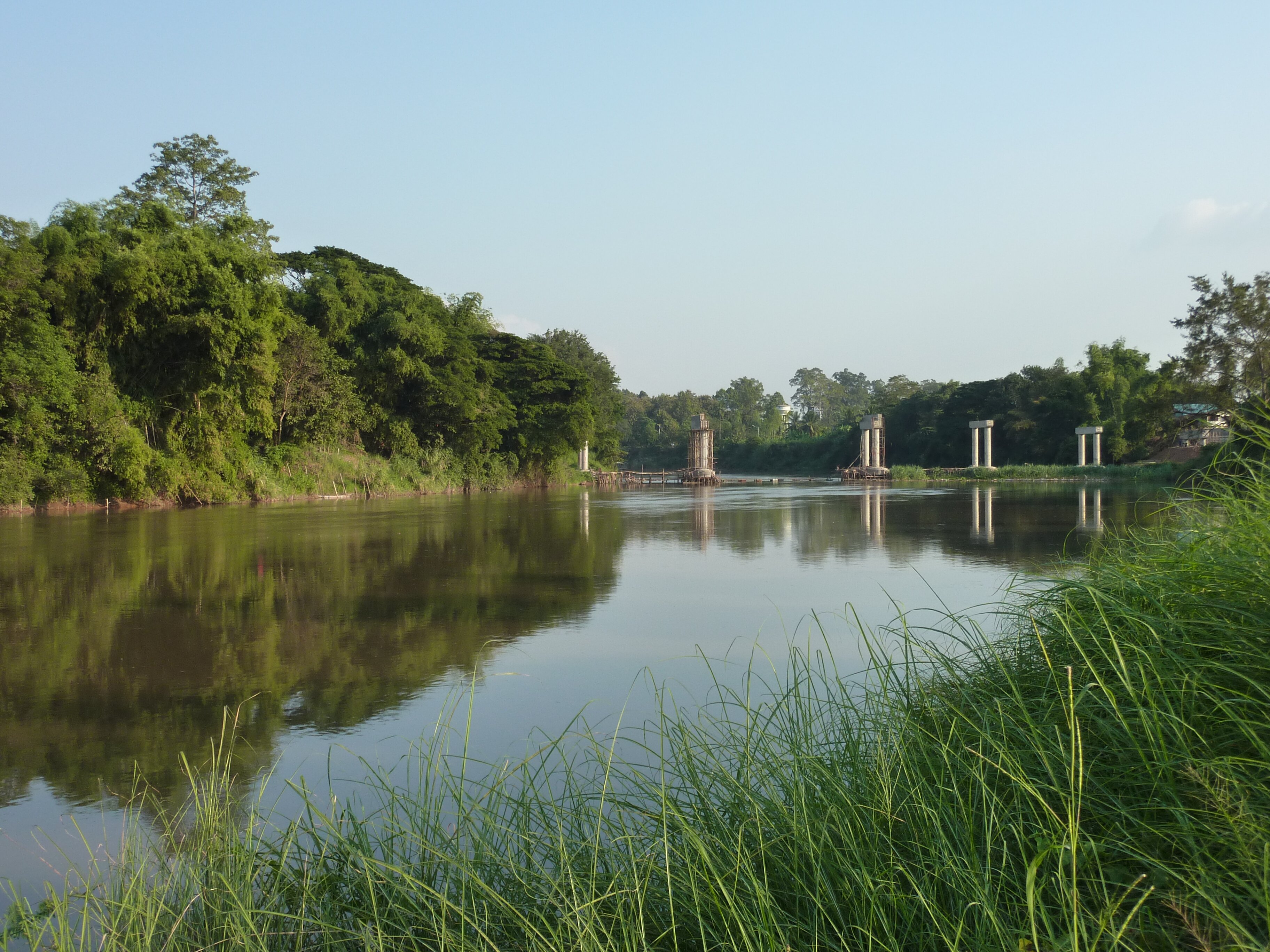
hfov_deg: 46.8
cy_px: 476
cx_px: 635
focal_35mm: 40
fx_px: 1468
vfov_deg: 36.0
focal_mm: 6.5
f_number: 4
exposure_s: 1/400
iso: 125
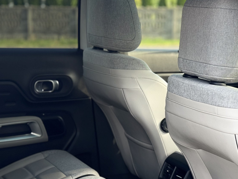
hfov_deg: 22.4
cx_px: 162
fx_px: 598
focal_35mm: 87
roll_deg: -0.2
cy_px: 153
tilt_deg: -14.1
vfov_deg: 16.8
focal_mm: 6.76
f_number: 1.78
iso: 64
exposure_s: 1/351
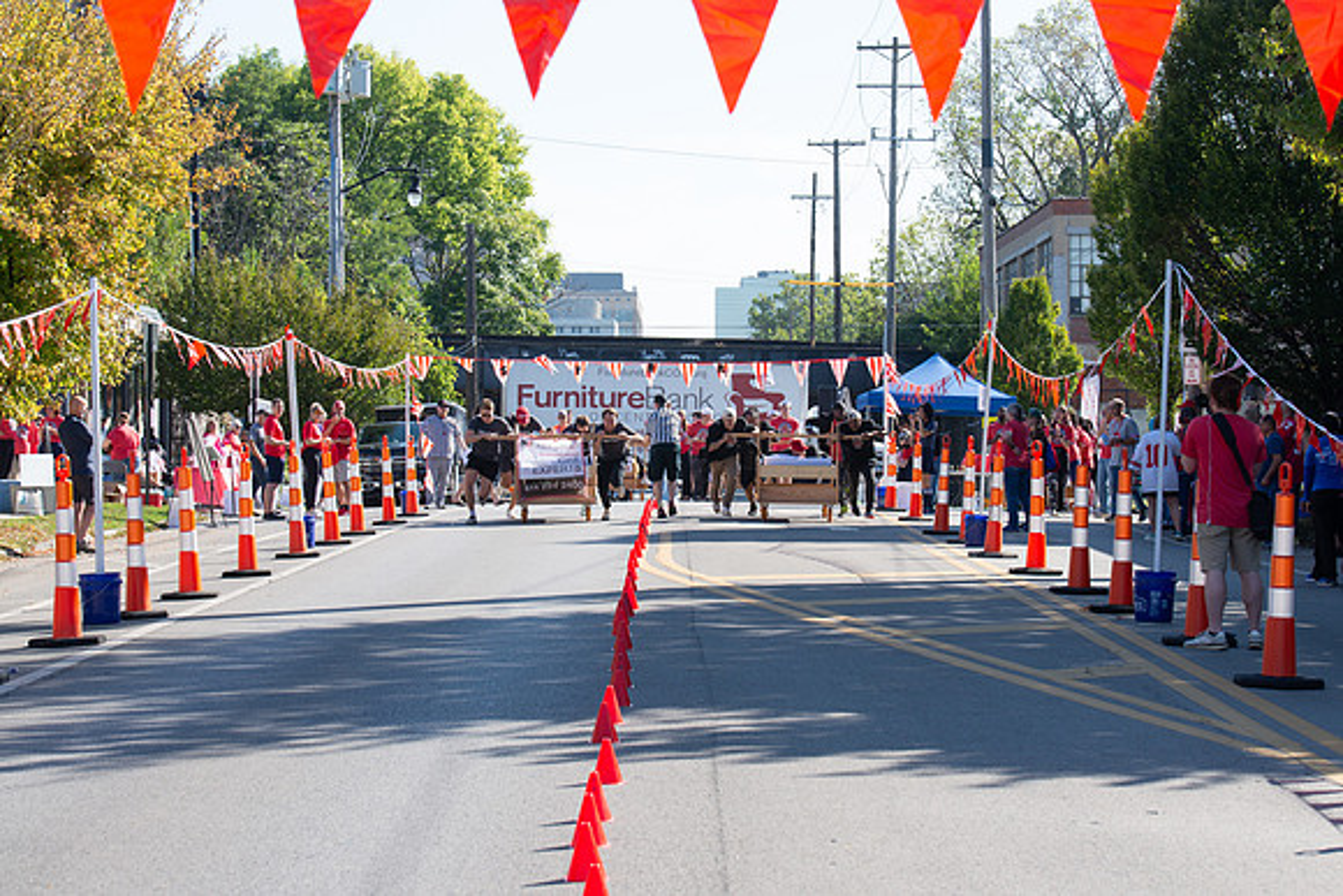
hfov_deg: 22.0
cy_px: 448
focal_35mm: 93
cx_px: 672
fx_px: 3459
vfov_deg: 14.8
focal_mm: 90
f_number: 9
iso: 200
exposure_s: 1/250
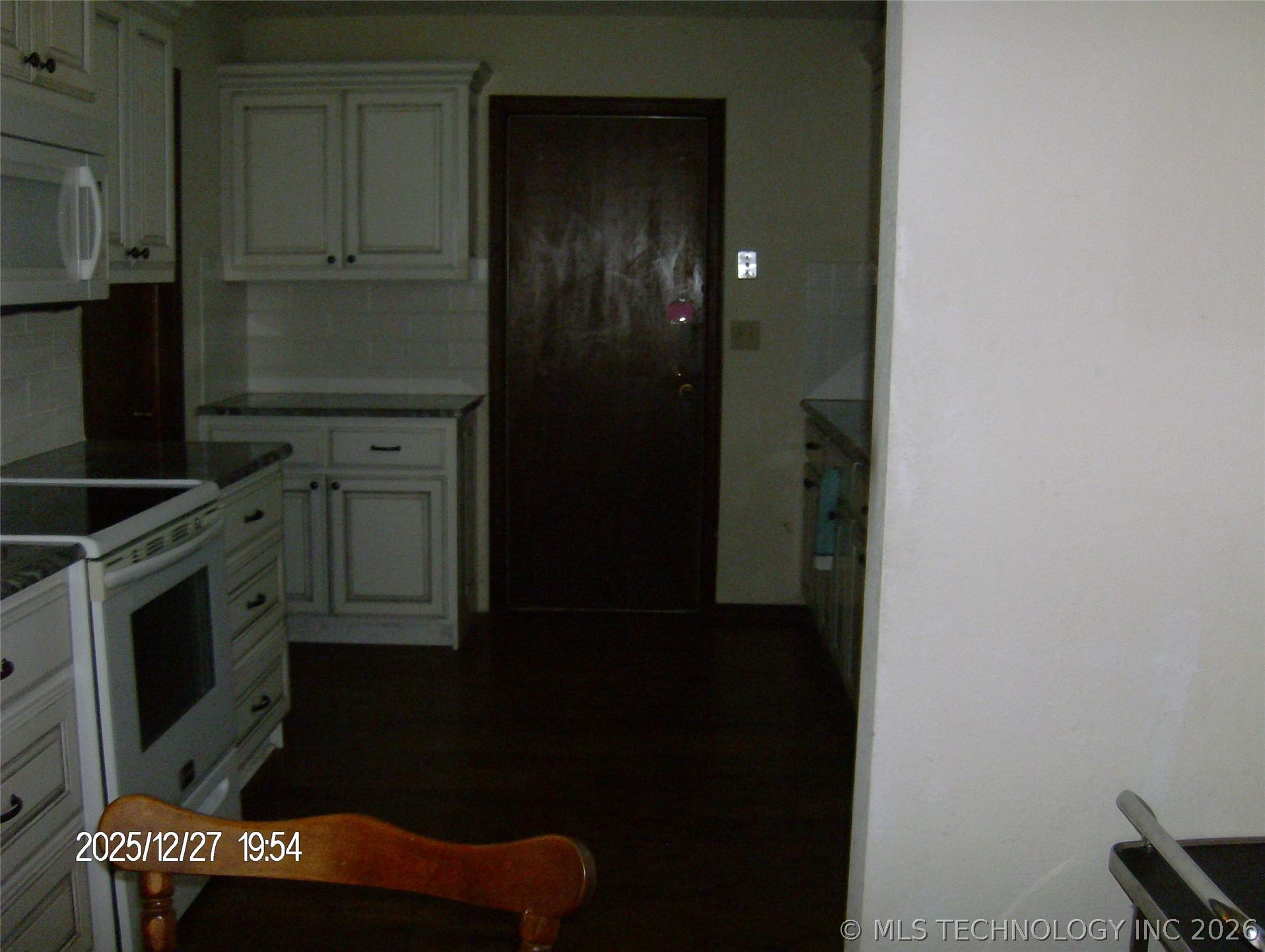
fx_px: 1317
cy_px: 476
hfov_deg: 51.3
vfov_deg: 39.7
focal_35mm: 36
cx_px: 632
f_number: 2.8
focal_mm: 6
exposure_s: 1/60
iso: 200
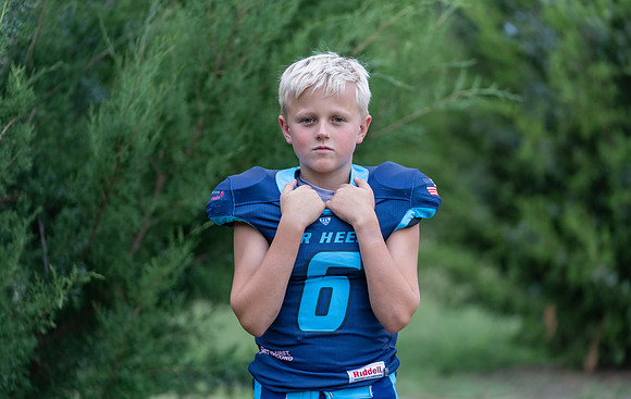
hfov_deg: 15.9
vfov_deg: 10.1
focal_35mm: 131
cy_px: 210
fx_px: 2262
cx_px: 316
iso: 640
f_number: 2.8
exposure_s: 1/320
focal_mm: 129
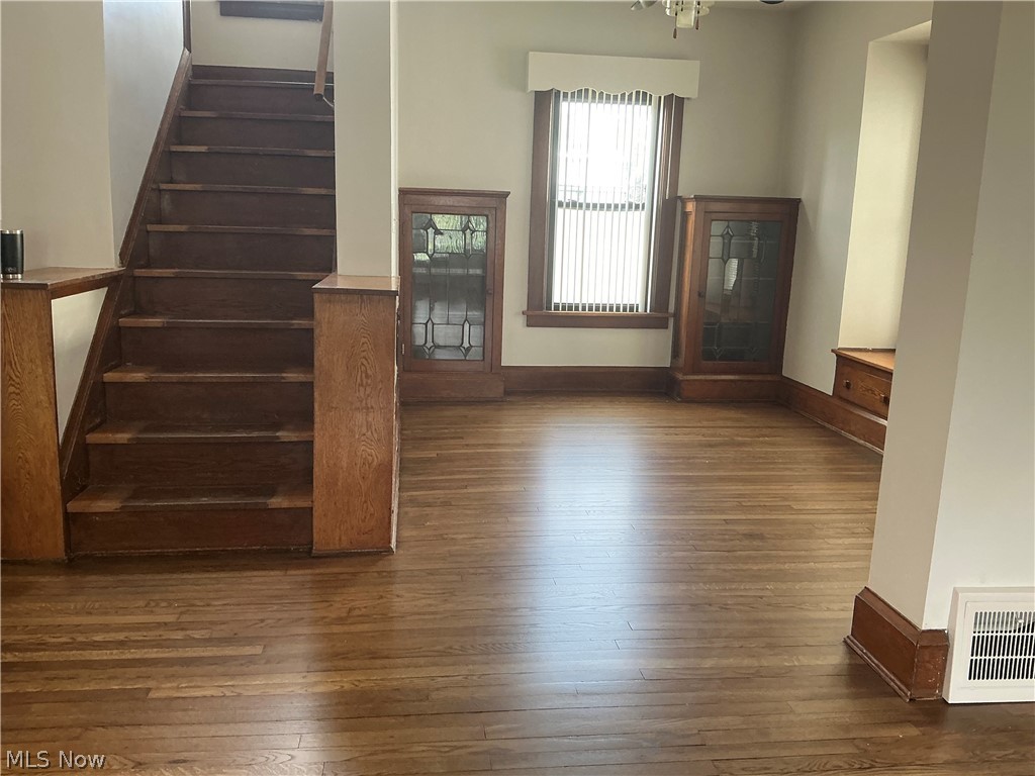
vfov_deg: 49.7
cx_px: 518
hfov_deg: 63.4
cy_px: 388
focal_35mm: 28
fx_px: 837
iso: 64
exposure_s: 1/60
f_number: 1.8
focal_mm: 3
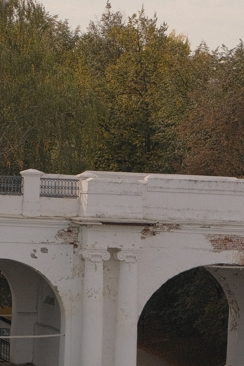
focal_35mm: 177
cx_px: 259
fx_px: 1799
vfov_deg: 11.5
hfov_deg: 7.7
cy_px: 385
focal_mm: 34.9
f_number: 3.6
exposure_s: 1/4000
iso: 640
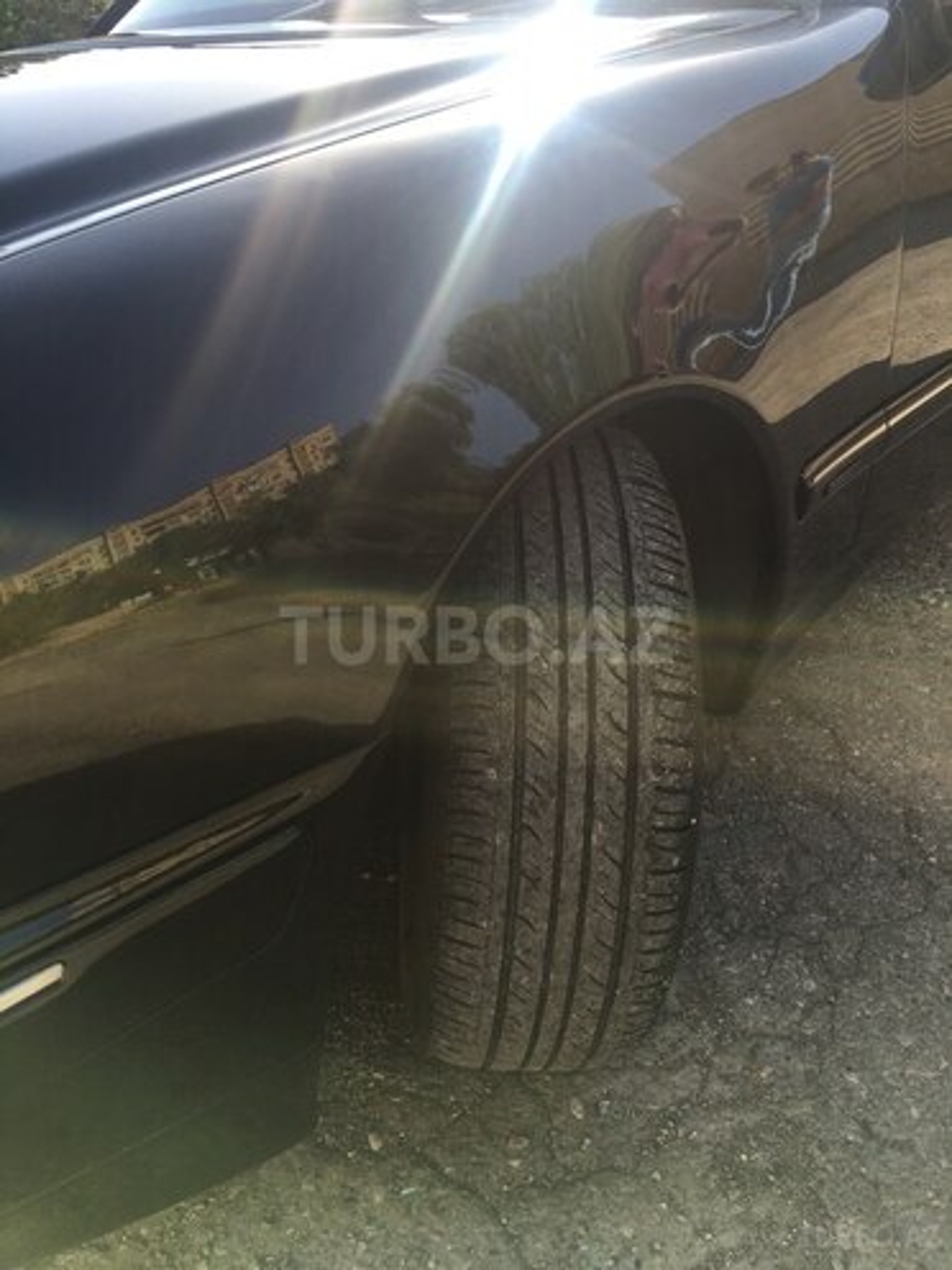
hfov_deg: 48.2
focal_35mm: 29
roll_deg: +4.3
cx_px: 476
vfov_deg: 61.7
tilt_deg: -28.0
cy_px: 635
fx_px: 1063
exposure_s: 1/493
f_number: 2.2
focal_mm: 4.15
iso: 25
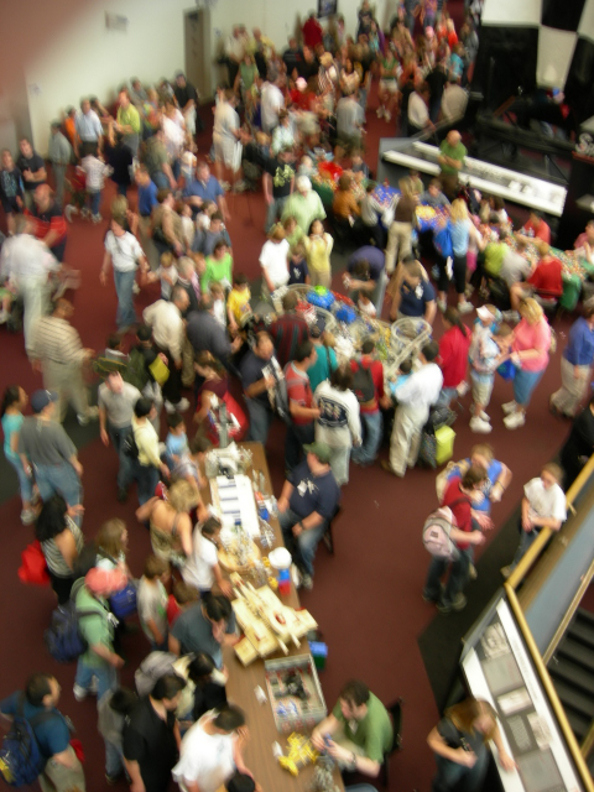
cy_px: 396
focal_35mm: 36
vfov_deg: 51.4
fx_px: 824
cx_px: 297
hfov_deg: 39.7
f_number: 2.7
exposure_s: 1/6
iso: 64
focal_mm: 7.5
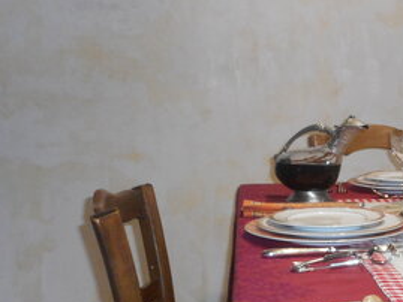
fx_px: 757
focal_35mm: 65
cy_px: 152
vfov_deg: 22.6
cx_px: 464
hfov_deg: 26.9
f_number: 3.7
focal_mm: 4.5
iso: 220
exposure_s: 1/25
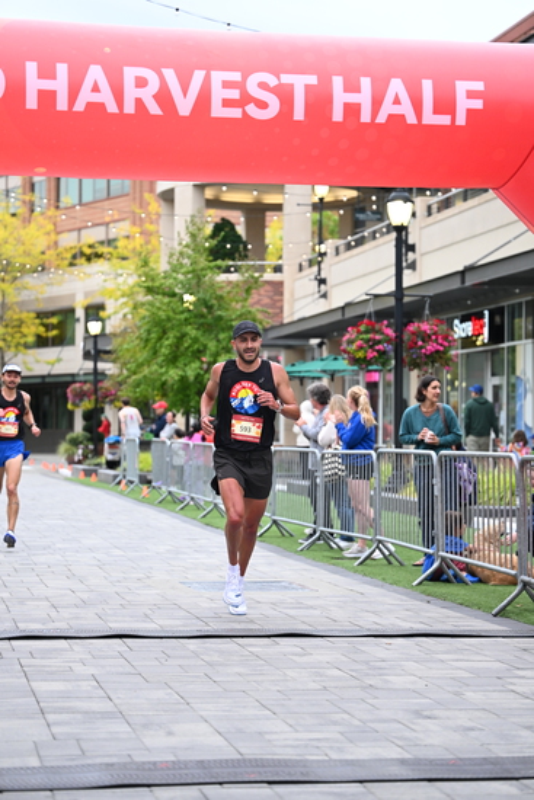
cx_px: 267
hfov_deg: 17.7
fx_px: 1712
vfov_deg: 26.3
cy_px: 400
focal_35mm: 77
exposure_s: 1/800
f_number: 2.8
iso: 1600
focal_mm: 77
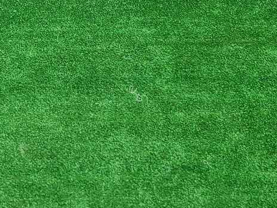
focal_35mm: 81
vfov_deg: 17.0
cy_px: -72
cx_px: 28
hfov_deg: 23.5
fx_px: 649
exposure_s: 1/50
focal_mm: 5.4
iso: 208
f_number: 1.8
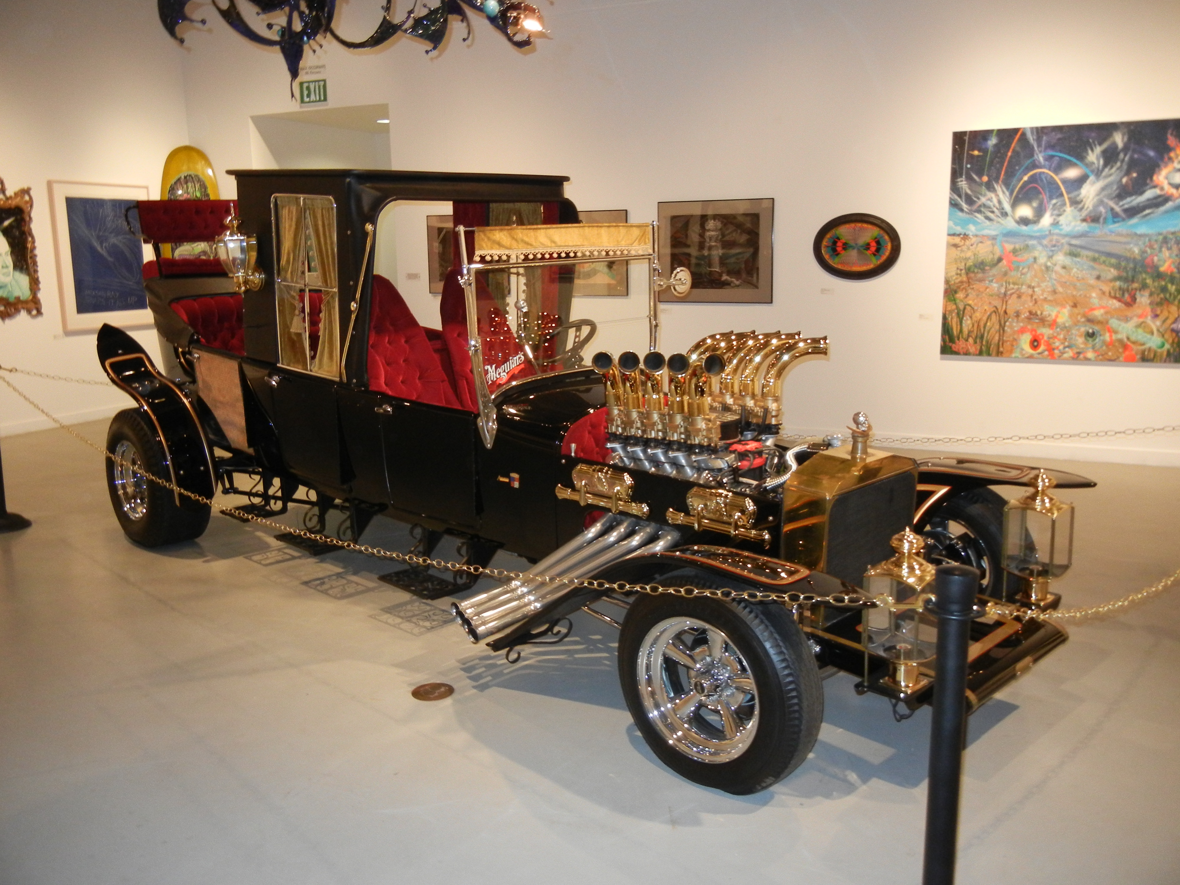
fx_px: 1023
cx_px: 590
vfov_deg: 46.8
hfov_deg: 60.0
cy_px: 442
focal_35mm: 30
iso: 438
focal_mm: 5.4
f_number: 3.5
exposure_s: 1/30
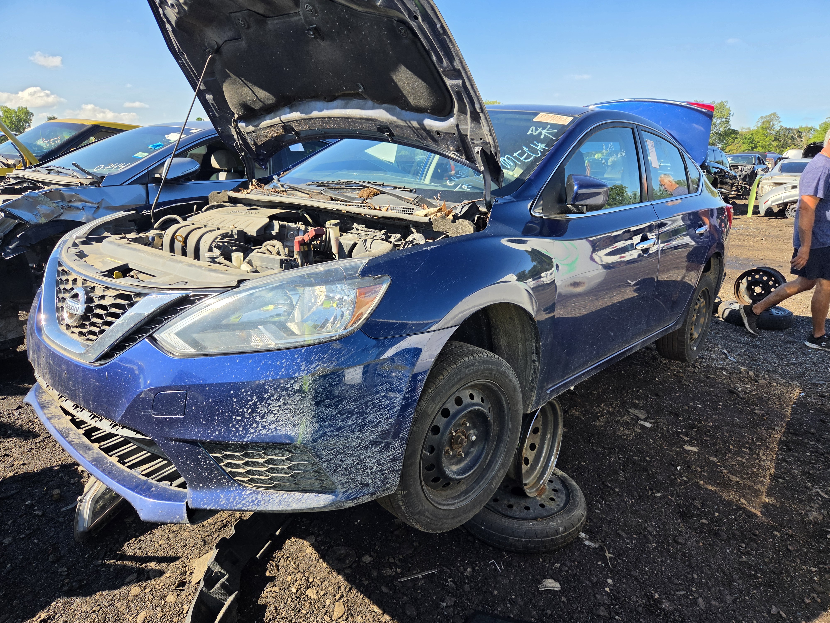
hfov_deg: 73.9
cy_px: 312
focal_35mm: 23
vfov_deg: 58.9
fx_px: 551
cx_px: 415
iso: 80
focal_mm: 5.4
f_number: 1.8
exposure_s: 1/2339
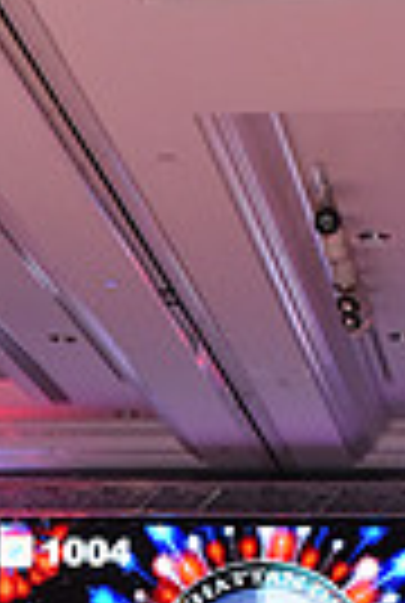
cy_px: 1058
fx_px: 2249
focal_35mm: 134
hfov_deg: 10.3
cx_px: 236
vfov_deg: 13.8
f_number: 6.3
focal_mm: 31
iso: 2500
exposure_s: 1/320
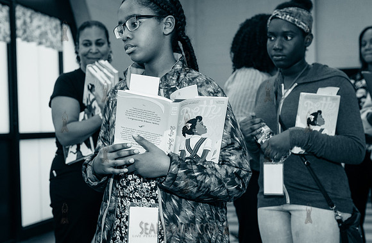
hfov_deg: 36.4
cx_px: 176
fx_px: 565
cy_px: 130
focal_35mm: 55
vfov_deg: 24.3
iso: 2000
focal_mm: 52
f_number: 4.5
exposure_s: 1/500
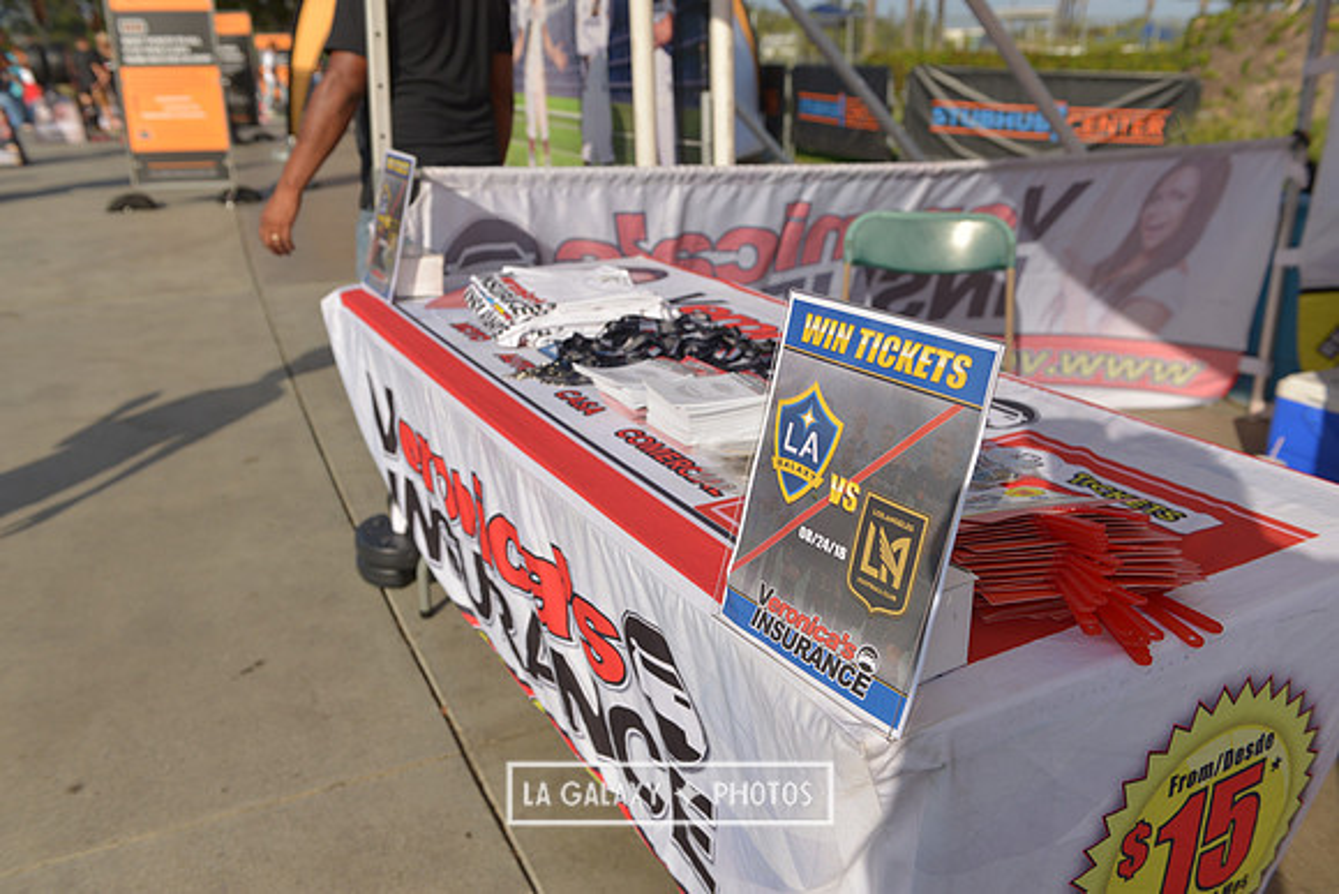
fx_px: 1079
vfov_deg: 45.0
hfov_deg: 63.6
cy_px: 447
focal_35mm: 29
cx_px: 670
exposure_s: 1/2500
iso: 200
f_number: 4.5
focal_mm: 29
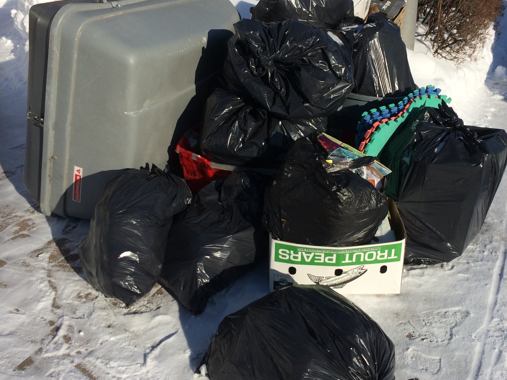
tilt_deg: -23.8
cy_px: 171
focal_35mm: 39
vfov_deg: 36.8
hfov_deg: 47.6
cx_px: 306
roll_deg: +0.3
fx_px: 571
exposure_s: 1/3731
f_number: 2.2
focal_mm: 4.15
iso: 32
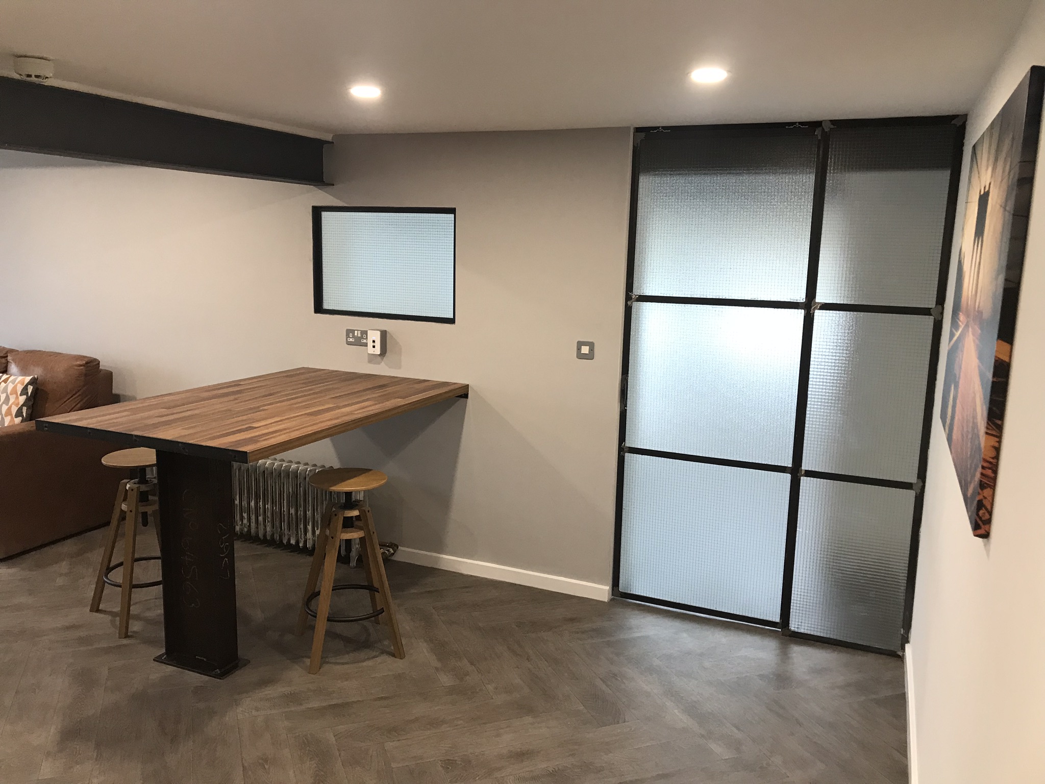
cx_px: 522
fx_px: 845
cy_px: 392
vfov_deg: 49.7
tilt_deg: -9.6
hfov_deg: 63.4
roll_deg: -2.4
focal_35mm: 28
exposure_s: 1/20
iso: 40
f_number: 1.8
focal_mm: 3.99
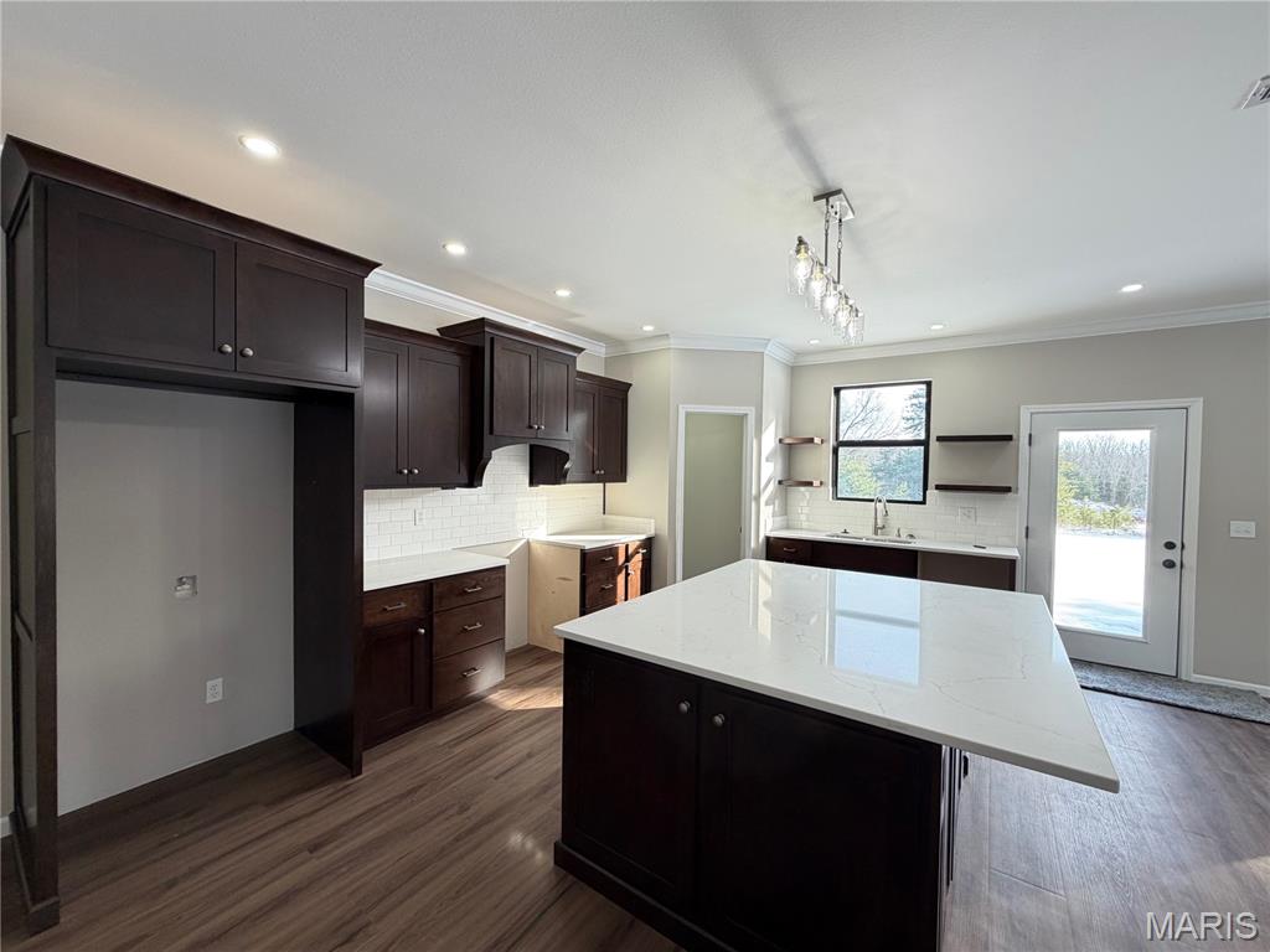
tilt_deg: -2.3
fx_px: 514
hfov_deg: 102.1
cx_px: 635
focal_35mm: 14
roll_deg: -0.3
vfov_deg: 85.7
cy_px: 476
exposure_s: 1/120
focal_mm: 2.22
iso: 80
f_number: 2.2
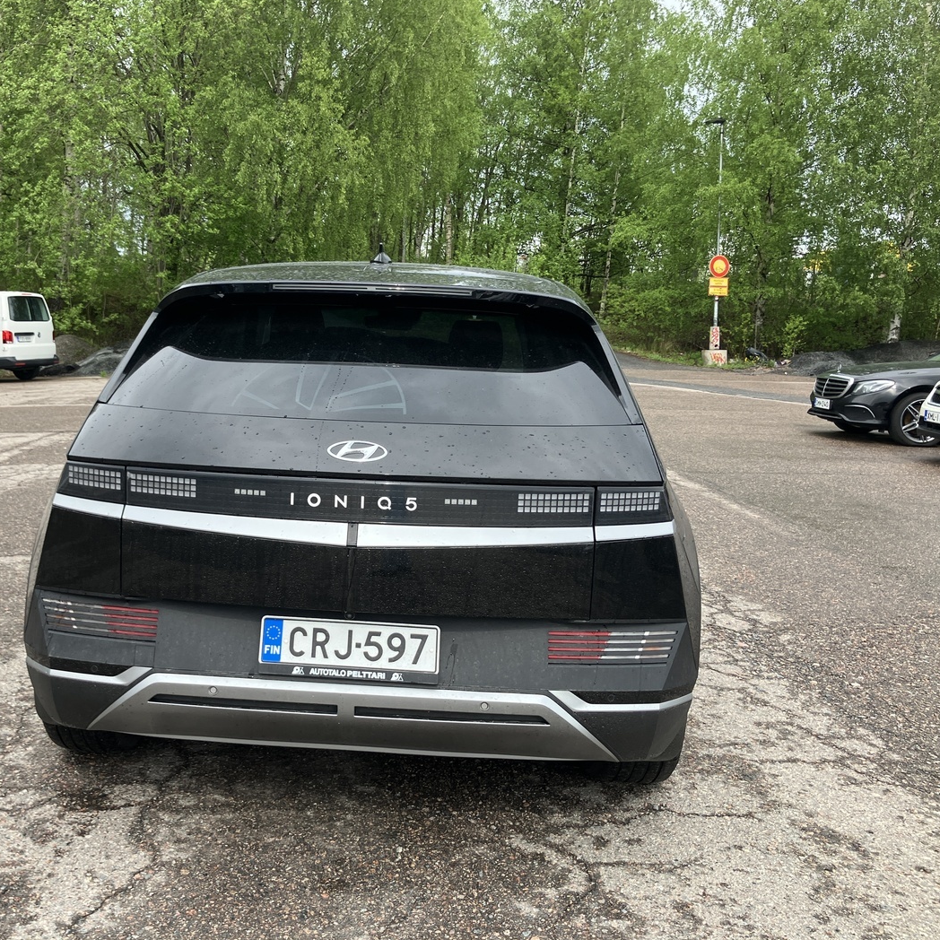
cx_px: 344
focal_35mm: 34
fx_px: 1045
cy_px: 460
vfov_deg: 48.4
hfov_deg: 47.9
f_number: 1.8
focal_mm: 3.99
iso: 32
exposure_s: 1/315
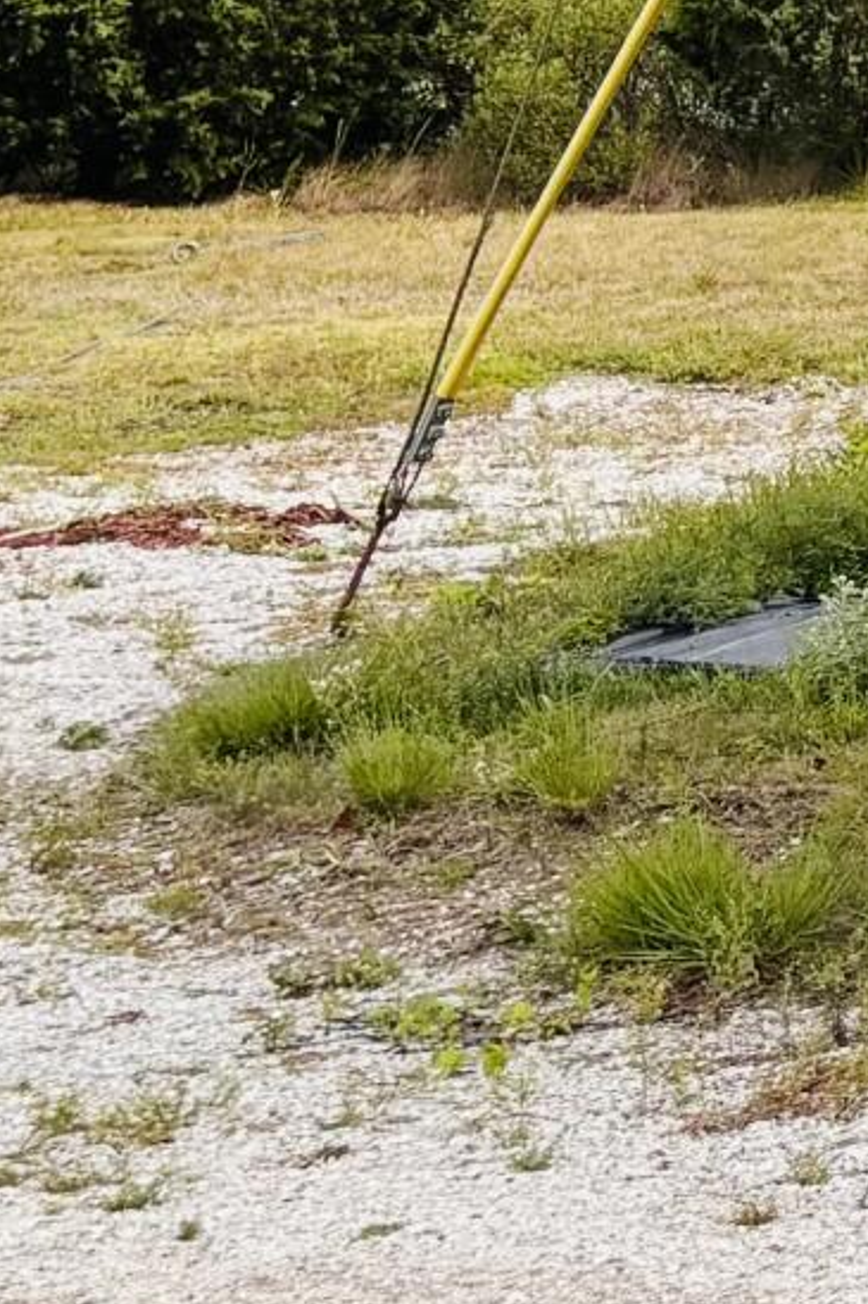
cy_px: -488
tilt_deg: +2.0
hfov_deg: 8.2
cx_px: 2331
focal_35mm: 148
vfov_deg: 13.3
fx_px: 5356
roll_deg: +0.5
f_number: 1.6
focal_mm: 5.96
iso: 50
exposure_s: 1/1721
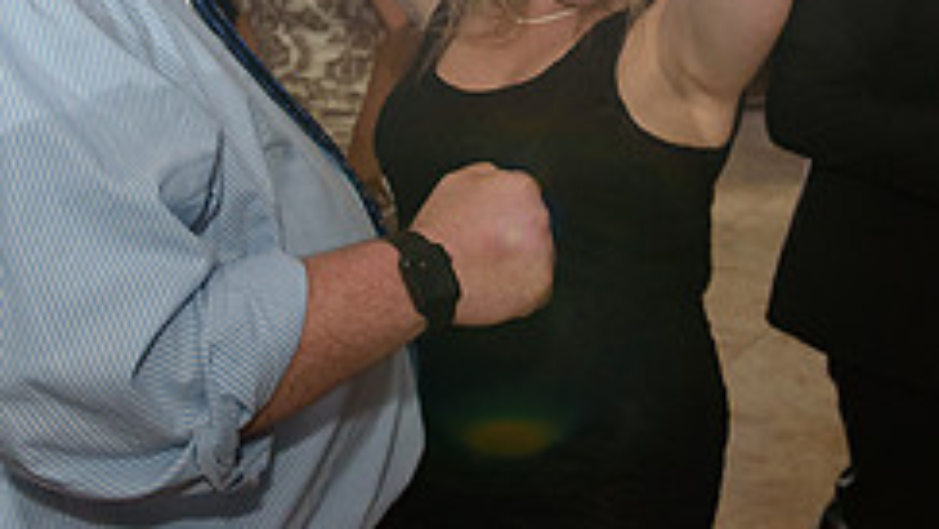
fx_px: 1495
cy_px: -52
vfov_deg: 19.3
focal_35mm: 60
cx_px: 529
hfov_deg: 34.8
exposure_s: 1/125
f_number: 3.2
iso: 1600
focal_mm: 24
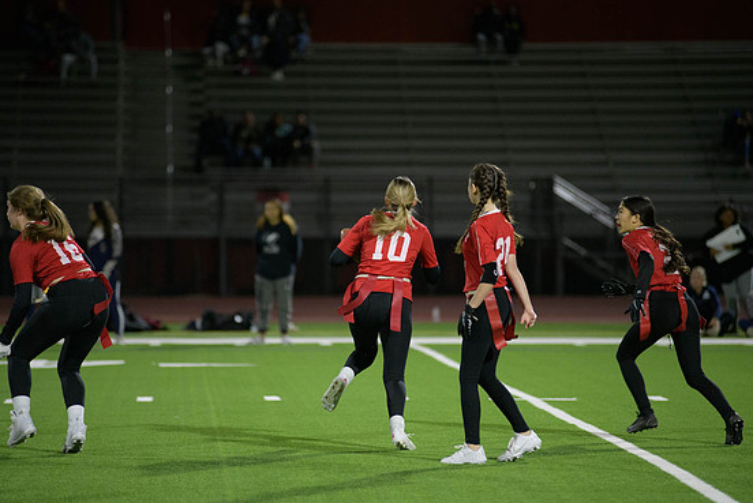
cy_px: 253
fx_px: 4396
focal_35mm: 210
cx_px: 385
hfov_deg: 9.8
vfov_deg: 6.6
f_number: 2.8
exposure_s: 1/640
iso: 3200
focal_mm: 200
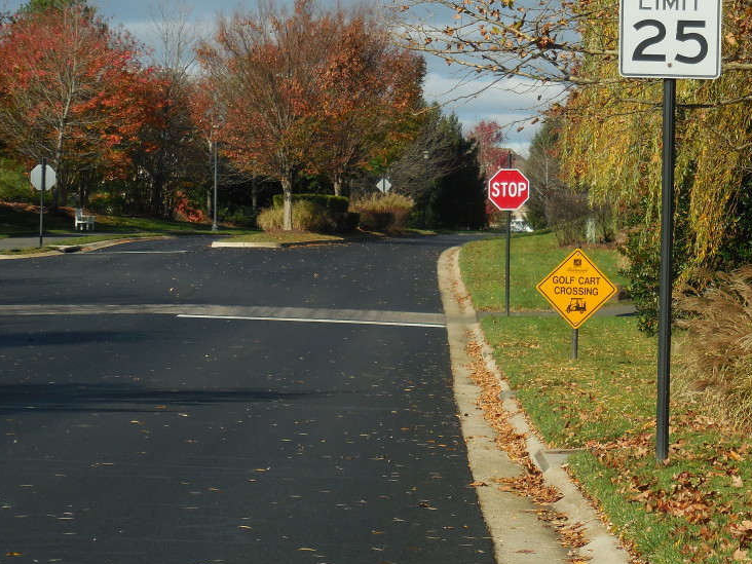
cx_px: 491
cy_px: 238
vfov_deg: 10.8
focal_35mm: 137
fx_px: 2976
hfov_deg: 14.4
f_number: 5
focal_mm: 17.7
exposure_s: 1/640
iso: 125
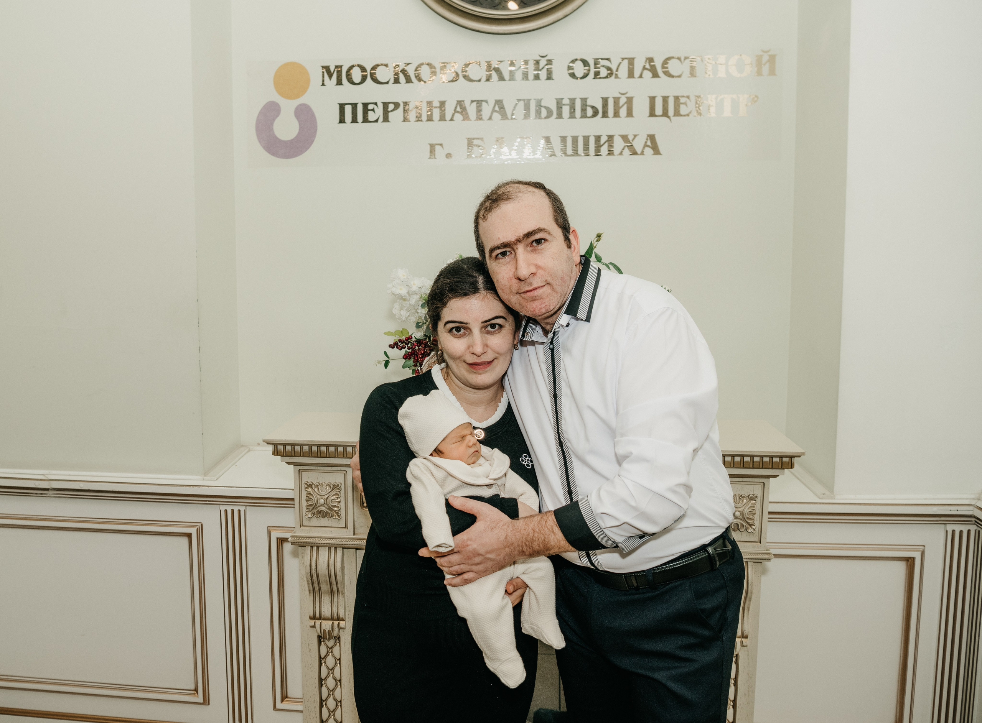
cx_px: 408
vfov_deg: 43.0
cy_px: 353
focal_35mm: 33
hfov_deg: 56.0
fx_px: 918
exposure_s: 1/160
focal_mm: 26
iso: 320
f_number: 4.5
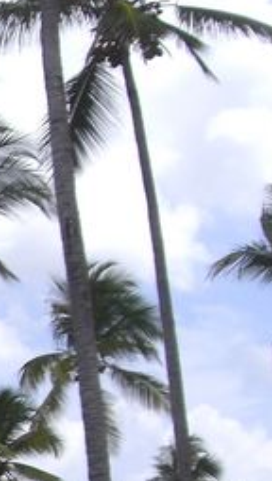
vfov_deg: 12.8
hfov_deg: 6.9
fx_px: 2122
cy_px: 464
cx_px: -417
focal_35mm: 166
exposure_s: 1/160
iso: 64
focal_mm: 6.2
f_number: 8
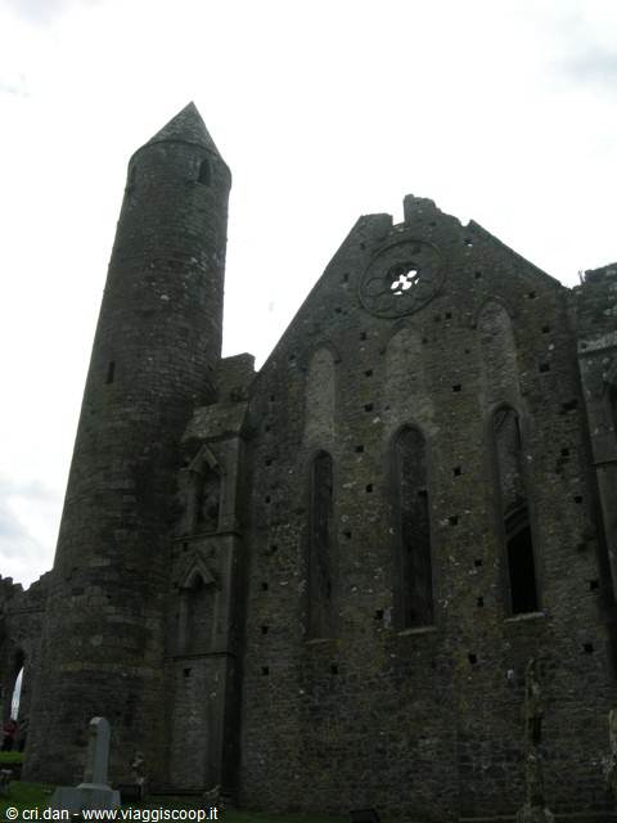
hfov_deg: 39.7
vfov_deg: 51.4
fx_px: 856
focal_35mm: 36
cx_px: 308
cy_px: 412
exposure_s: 1/394
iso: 64
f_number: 6.1
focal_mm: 7.5
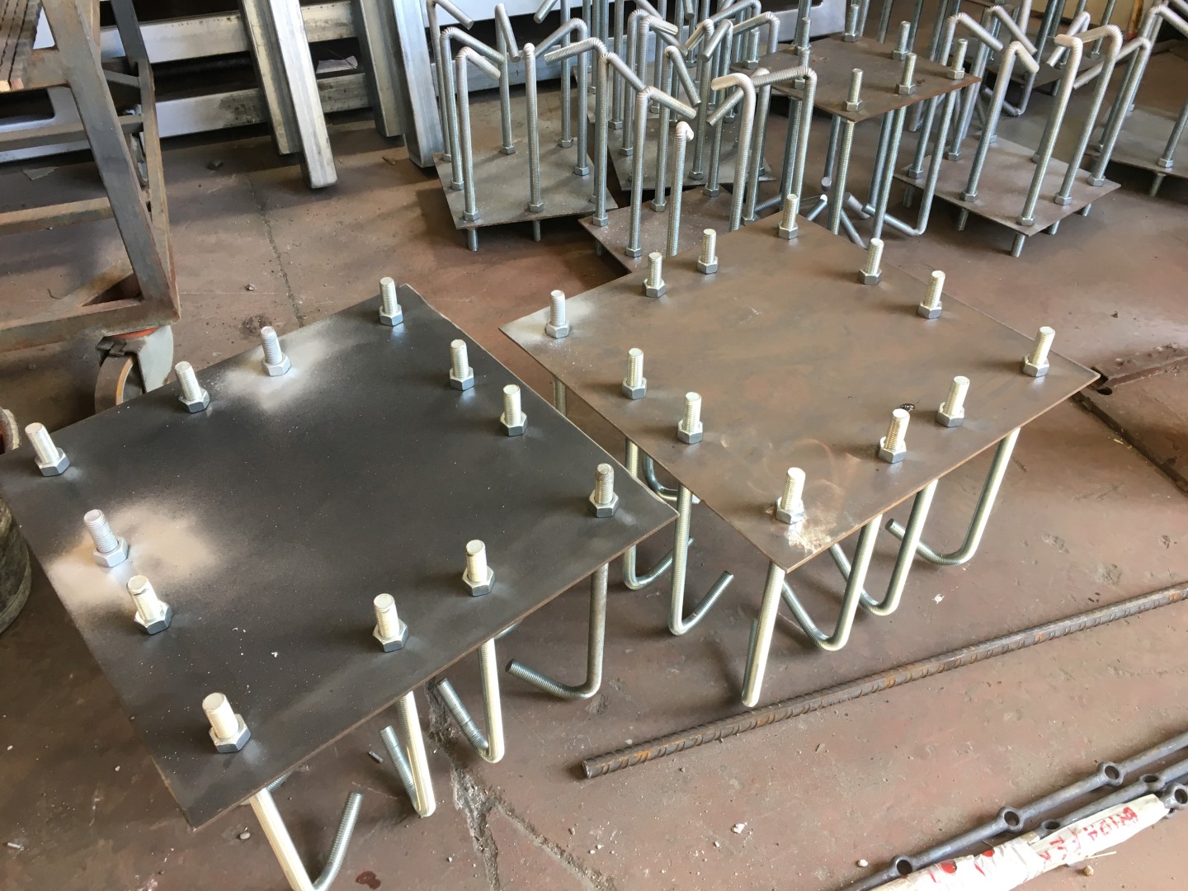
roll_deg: +1.4
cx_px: 594
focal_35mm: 29
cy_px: 446
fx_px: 995
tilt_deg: -41.5
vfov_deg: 48.2
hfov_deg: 61.7
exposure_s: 1/33
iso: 32
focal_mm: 4.15
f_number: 2.2
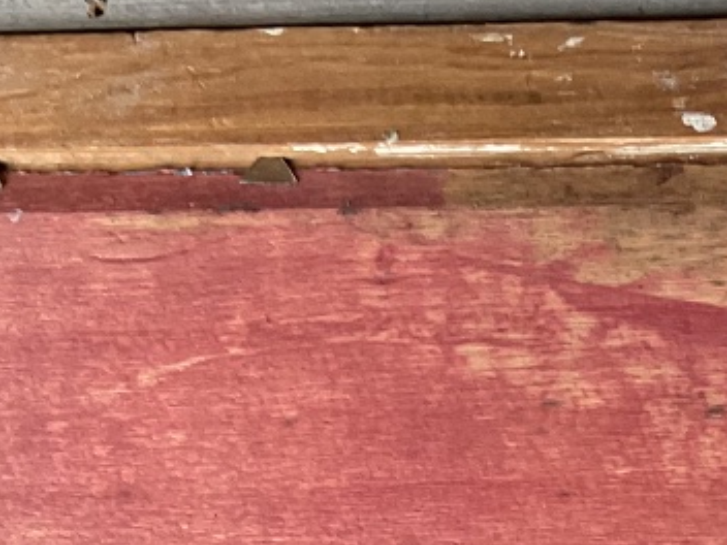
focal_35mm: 99
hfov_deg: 19.5
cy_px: 906
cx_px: 632
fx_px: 2079
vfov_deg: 13.7
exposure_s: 1/60
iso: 80
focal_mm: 3
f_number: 1.8
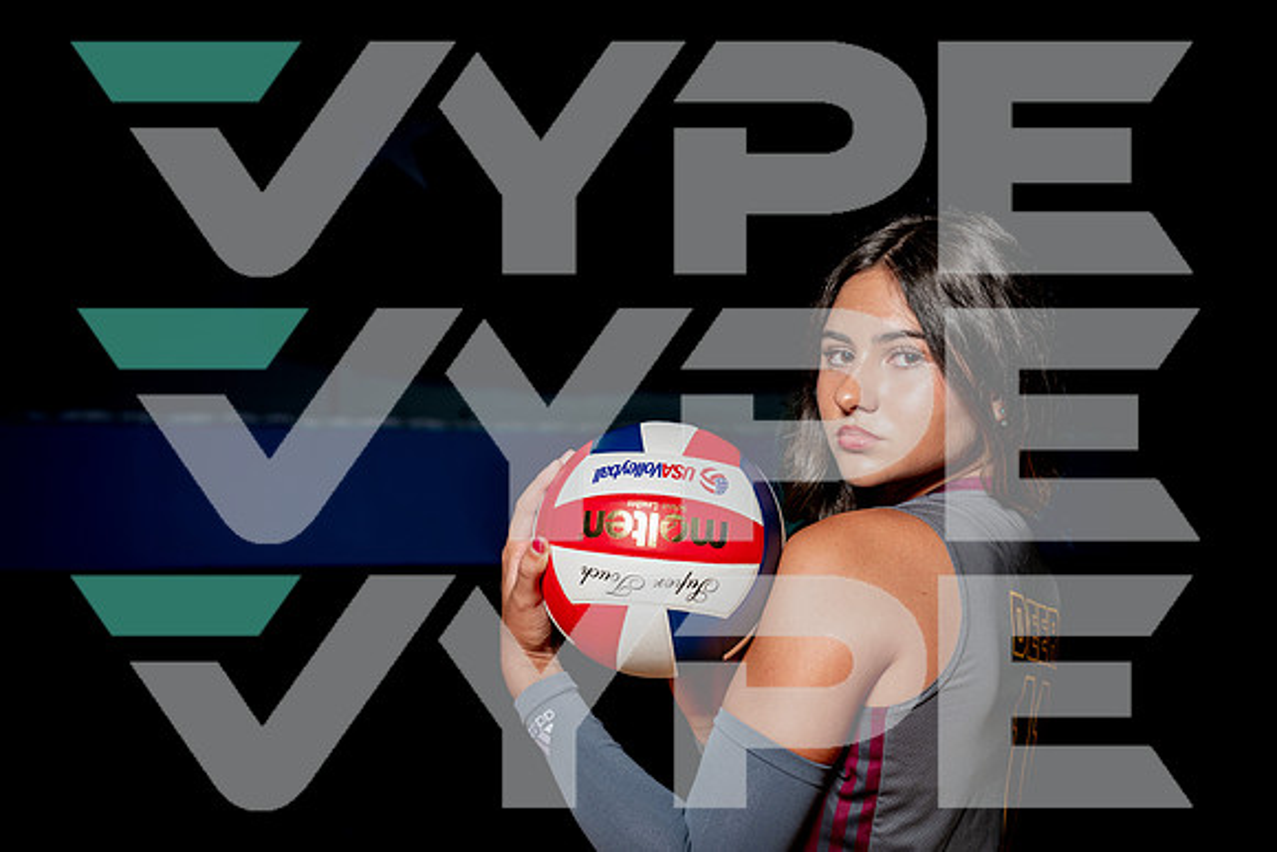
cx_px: 638
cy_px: 426
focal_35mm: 53
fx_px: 1889
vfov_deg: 25.4
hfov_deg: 37.3
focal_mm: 52
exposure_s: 1/200
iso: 250
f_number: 4.5
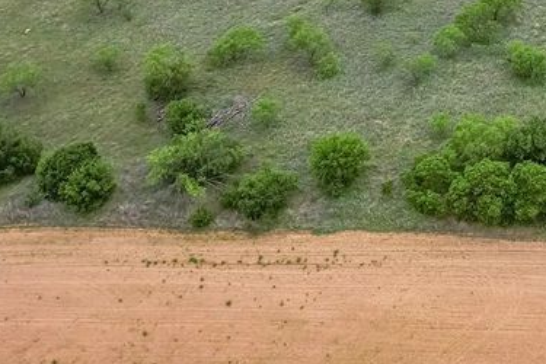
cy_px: -116
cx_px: 485
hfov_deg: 31.9
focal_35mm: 60
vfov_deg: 20.6
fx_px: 910
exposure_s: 1/1250
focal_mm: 8.38
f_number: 2.8
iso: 110
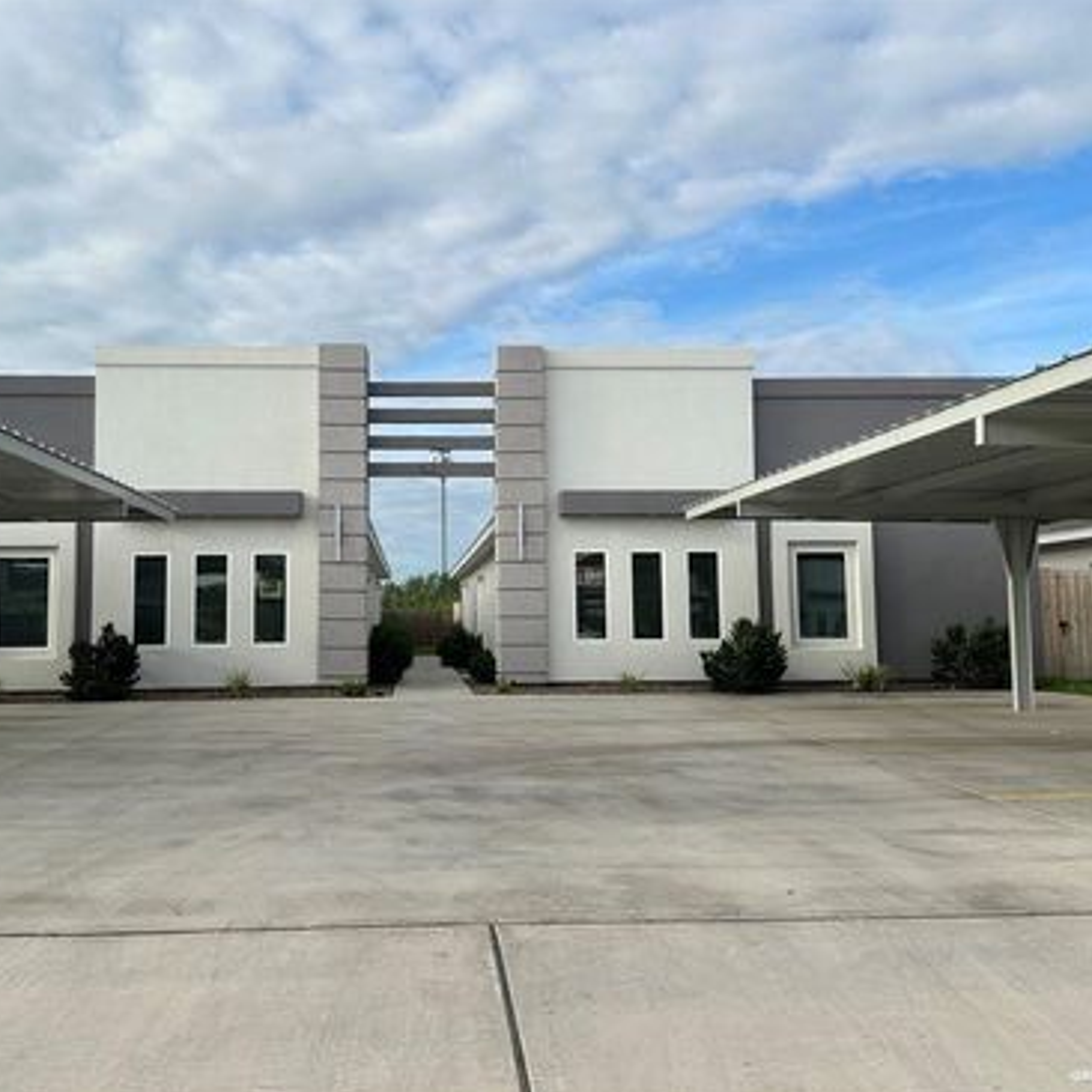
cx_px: 459
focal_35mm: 29
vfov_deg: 55.6
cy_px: 547
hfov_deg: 55.4
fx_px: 1035
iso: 80
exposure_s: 1/3058
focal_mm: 6.86
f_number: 1.78
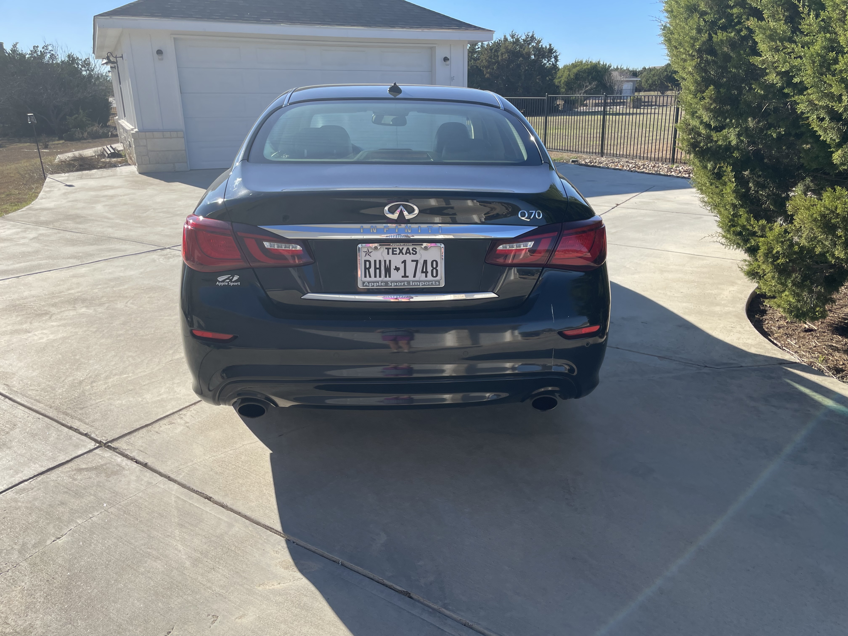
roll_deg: +0.0
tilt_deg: -18.6
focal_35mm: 26
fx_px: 637
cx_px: 424
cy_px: 318
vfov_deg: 53.1
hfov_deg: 67.3
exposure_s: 1/2398
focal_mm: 4.2
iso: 32
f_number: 1.6
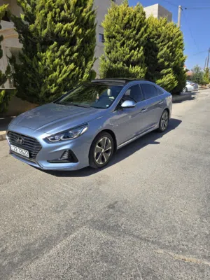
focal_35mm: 23
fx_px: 186
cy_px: 140
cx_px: 105
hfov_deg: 58.9
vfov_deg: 73.9
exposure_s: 1/796
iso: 12
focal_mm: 6.3
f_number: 1.7
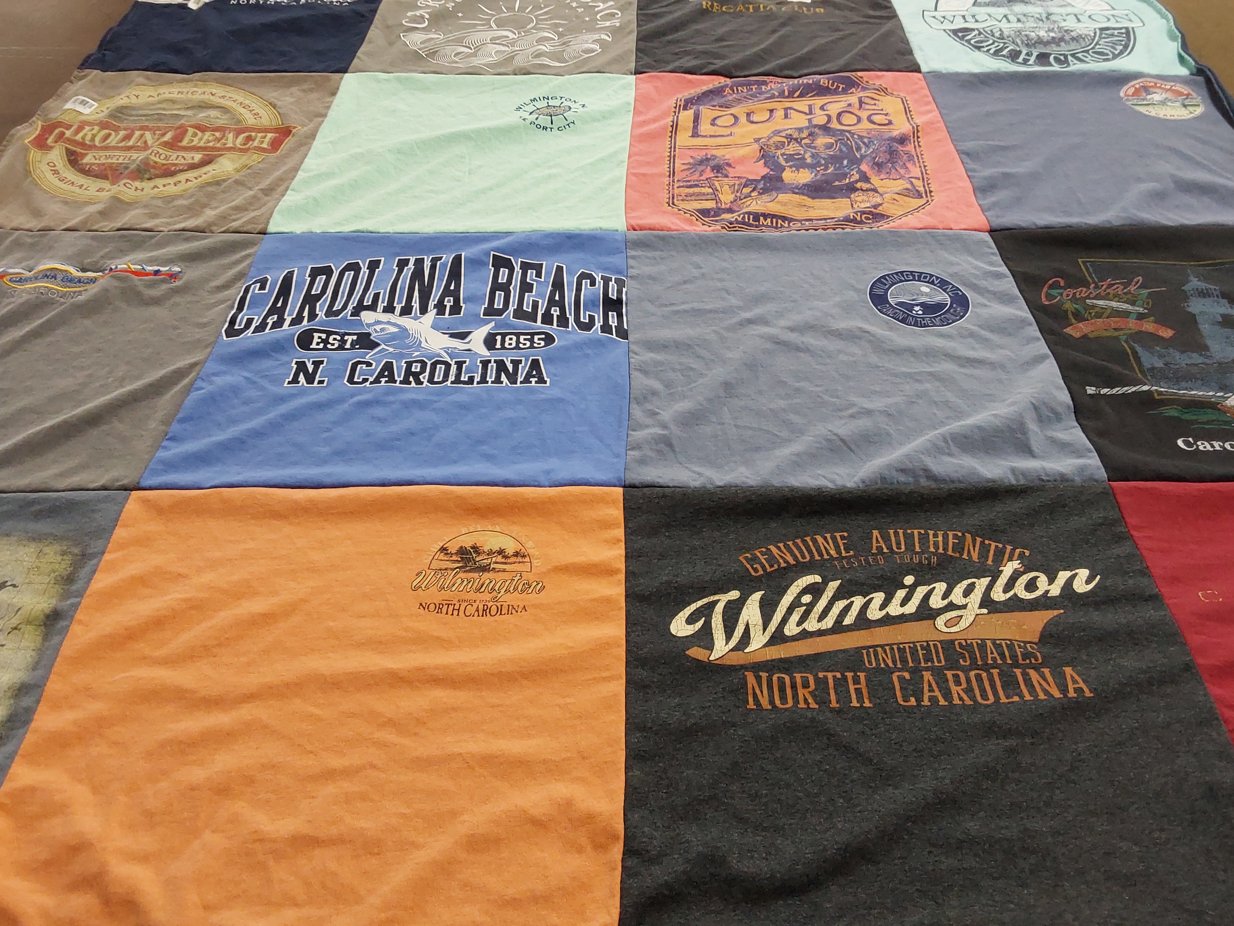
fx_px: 1034
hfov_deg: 61.7
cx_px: 610
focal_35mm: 29
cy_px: 452
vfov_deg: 48.2
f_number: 1.9
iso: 125
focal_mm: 2.91
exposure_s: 1/60
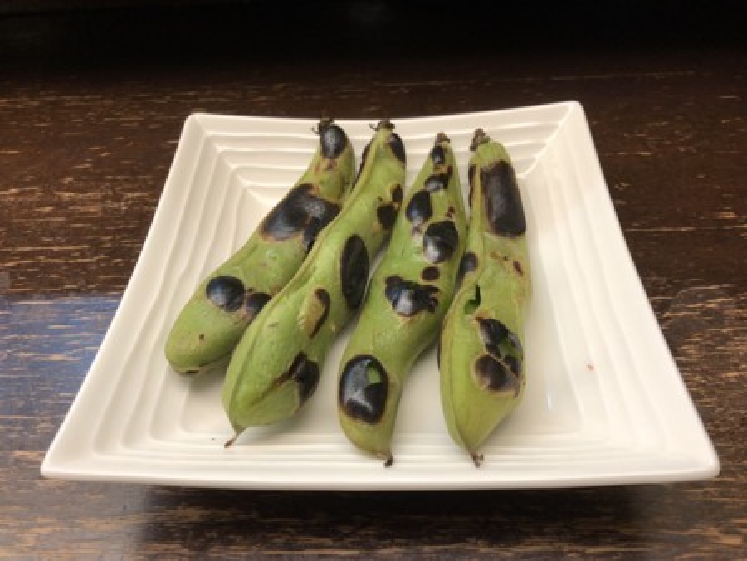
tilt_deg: -45.2
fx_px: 605
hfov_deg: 63.4
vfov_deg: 49.8
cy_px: 280
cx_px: 374
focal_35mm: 28
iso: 40
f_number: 1.8
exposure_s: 1/20
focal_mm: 4
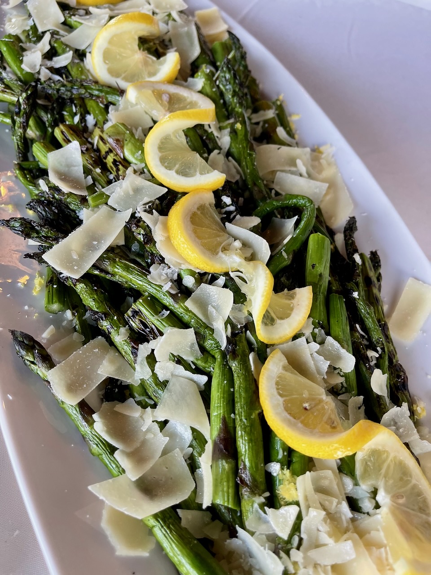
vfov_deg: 67.3
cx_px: 216
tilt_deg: -55.7
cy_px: 288
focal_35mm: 26
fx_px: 432
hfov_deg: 53.1
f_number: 1.6
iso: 100
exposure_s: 1/120
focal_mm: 5.1
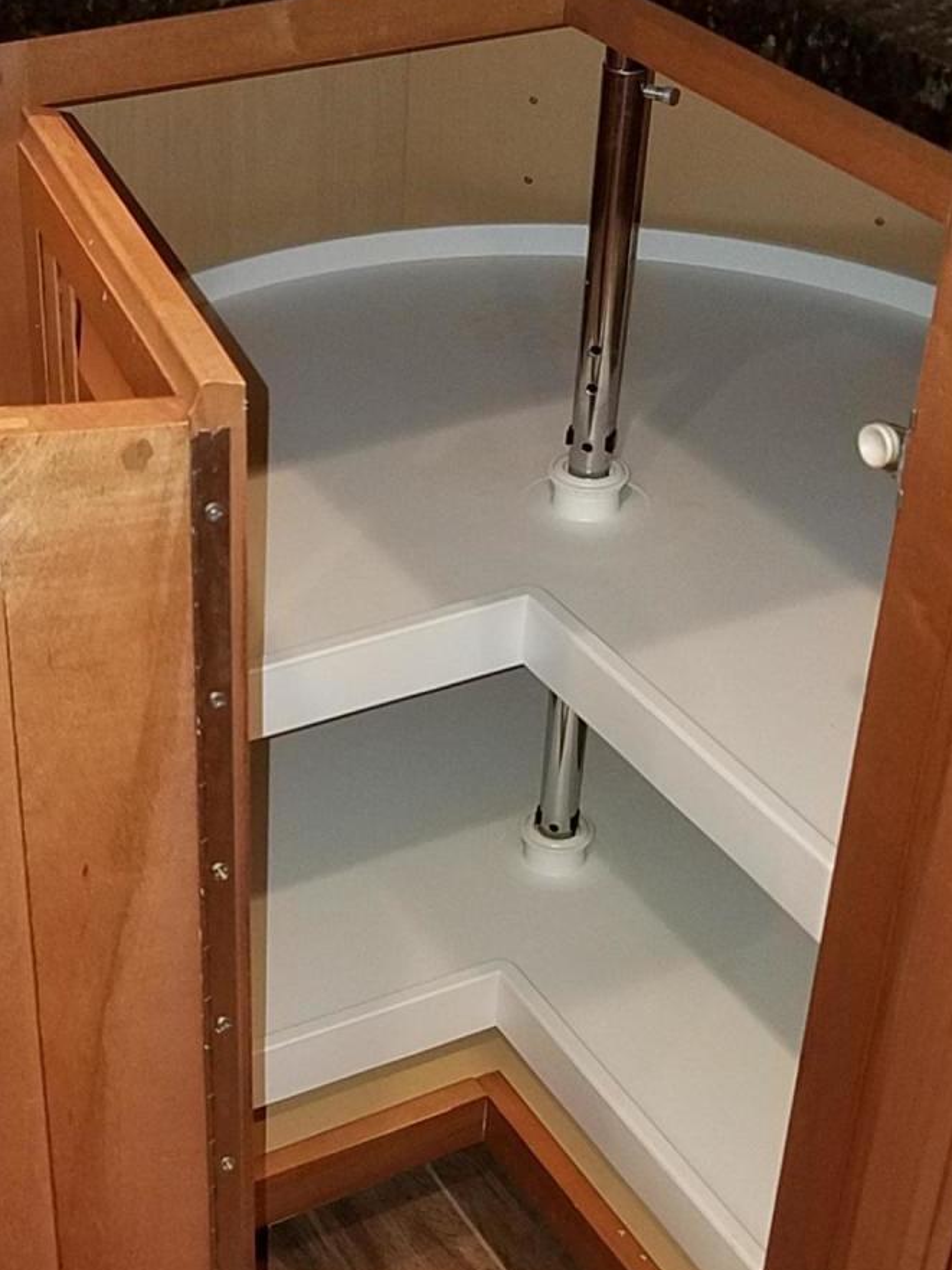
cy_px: 692
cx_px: 387
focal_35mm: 59
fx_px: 2163
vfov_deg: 32.7
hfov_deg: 24.8
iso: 100
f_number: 1.7
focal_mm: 4.2
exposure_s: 1/30
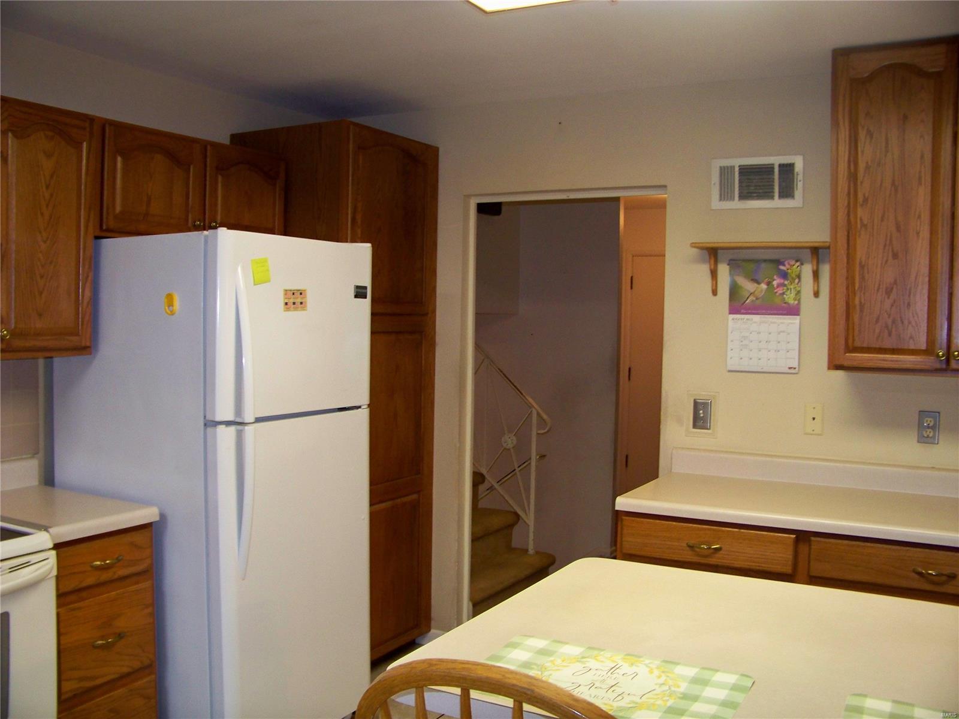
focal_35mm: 33
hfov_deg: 55.4
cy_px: 360
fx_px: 914
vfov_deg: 42.9
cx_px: 480
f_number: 2.8
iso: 200
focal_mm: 5.85
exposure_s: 1/30
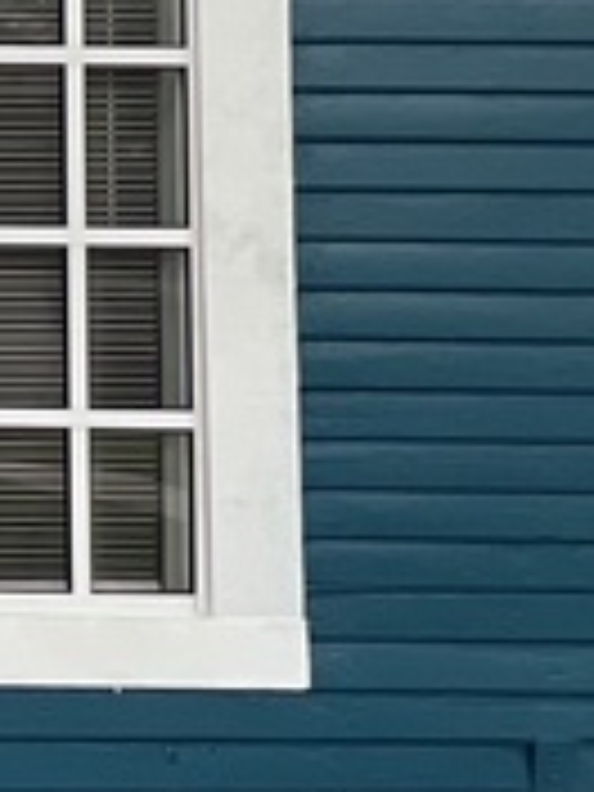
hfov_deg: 11.5
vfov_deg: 23.9
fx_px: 1830
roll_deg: -0.9
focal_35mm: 80
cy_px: 117
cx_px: -1143
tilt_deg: +1.9
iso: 32
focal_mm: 1.57
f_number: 1.8
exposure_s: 1/201
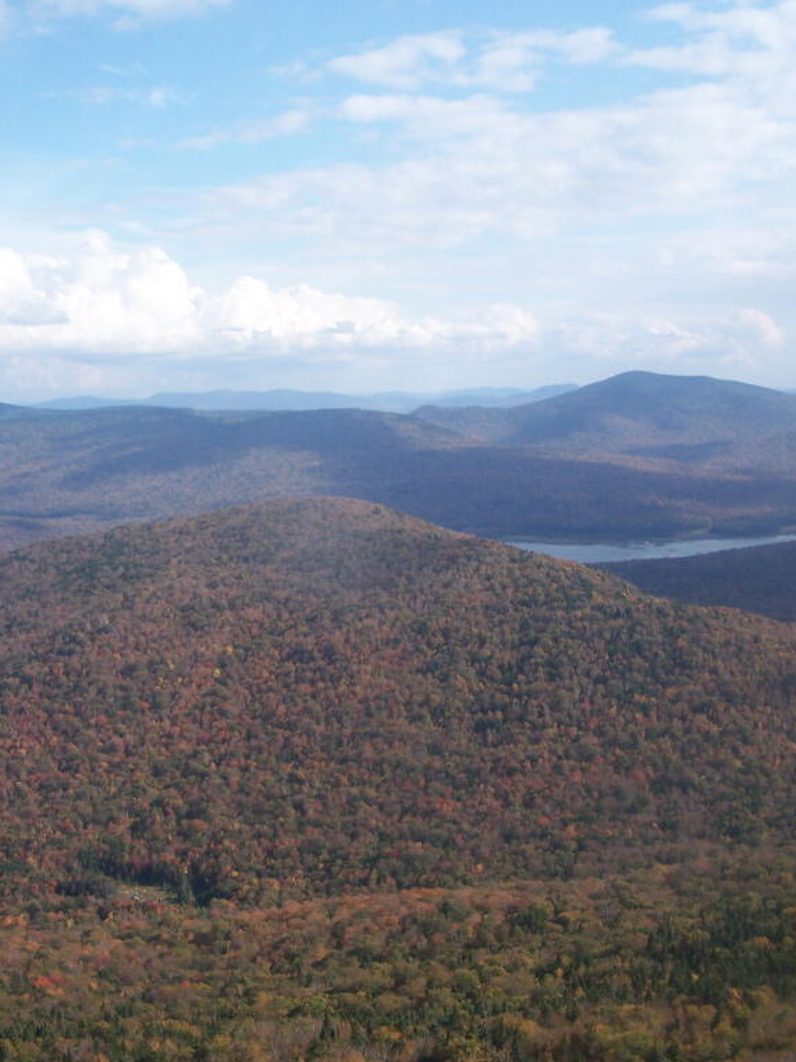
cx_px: 355
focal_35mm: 51
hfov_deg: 28.5
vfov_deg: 37.5
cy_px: 530
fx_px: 1564
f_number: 2.8
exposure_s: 1/1000
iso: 80
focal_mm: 6.3
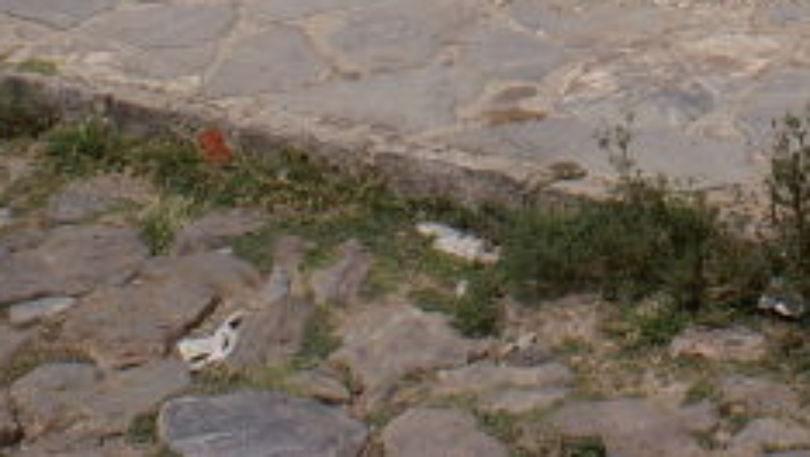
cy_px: -459
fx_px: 2300
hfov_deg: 19.6
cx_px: 729
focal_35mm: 107
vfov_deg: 10.4
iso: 100
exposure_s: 1/640
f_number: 8
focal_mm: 20
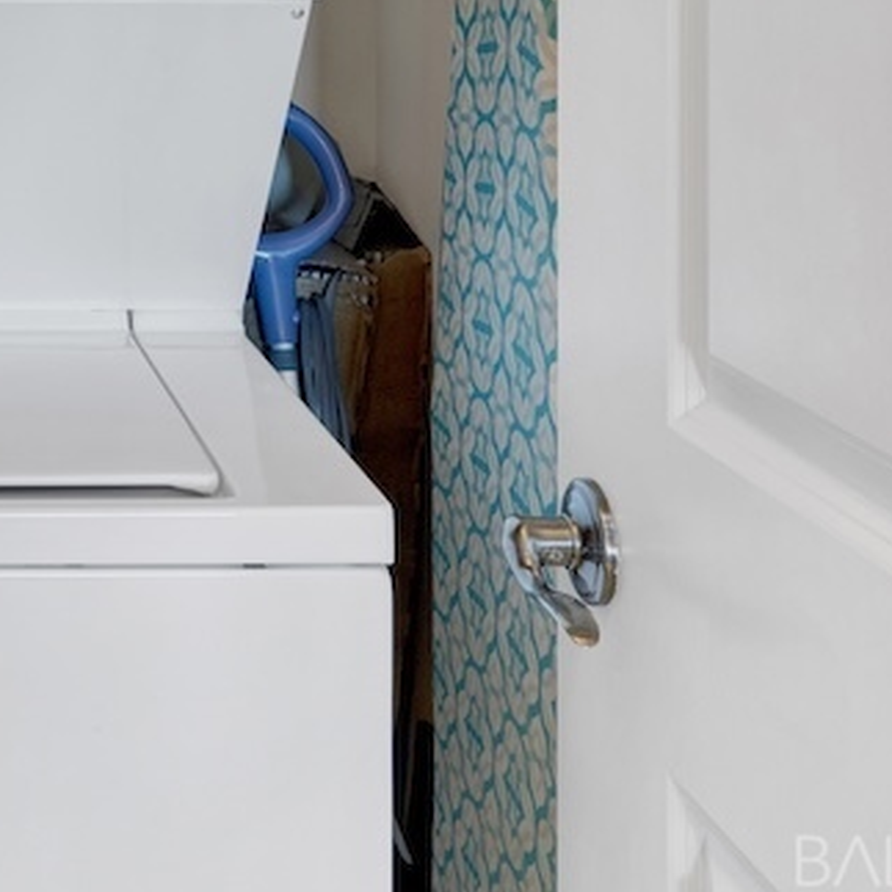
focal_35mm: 66
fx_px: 1915
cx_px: -174
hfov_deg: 23.9
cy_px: -159
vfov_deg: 24.0
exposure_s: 1/3
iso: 400
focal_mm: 19.5
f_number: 11
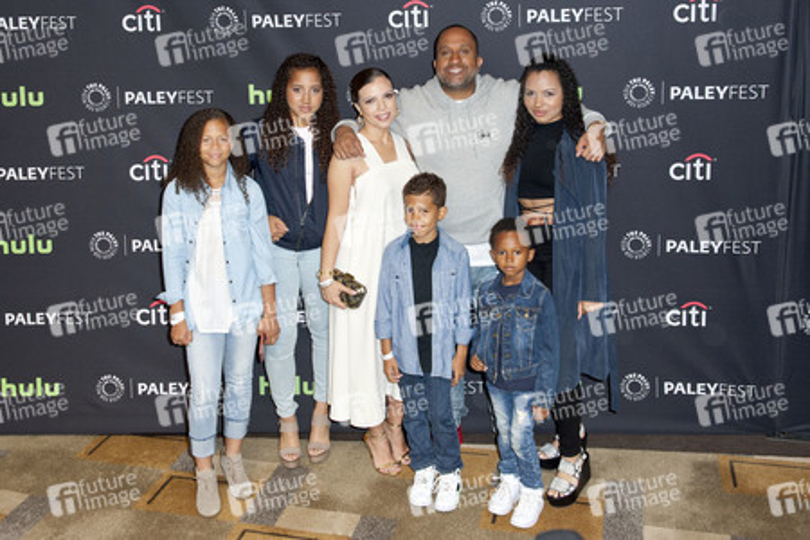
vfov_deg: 41.1
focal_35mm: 32
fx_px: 720
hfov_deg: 58.7
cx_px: 405
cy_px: 270
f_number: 5.6
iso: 640
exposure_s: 1/320
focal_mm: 32
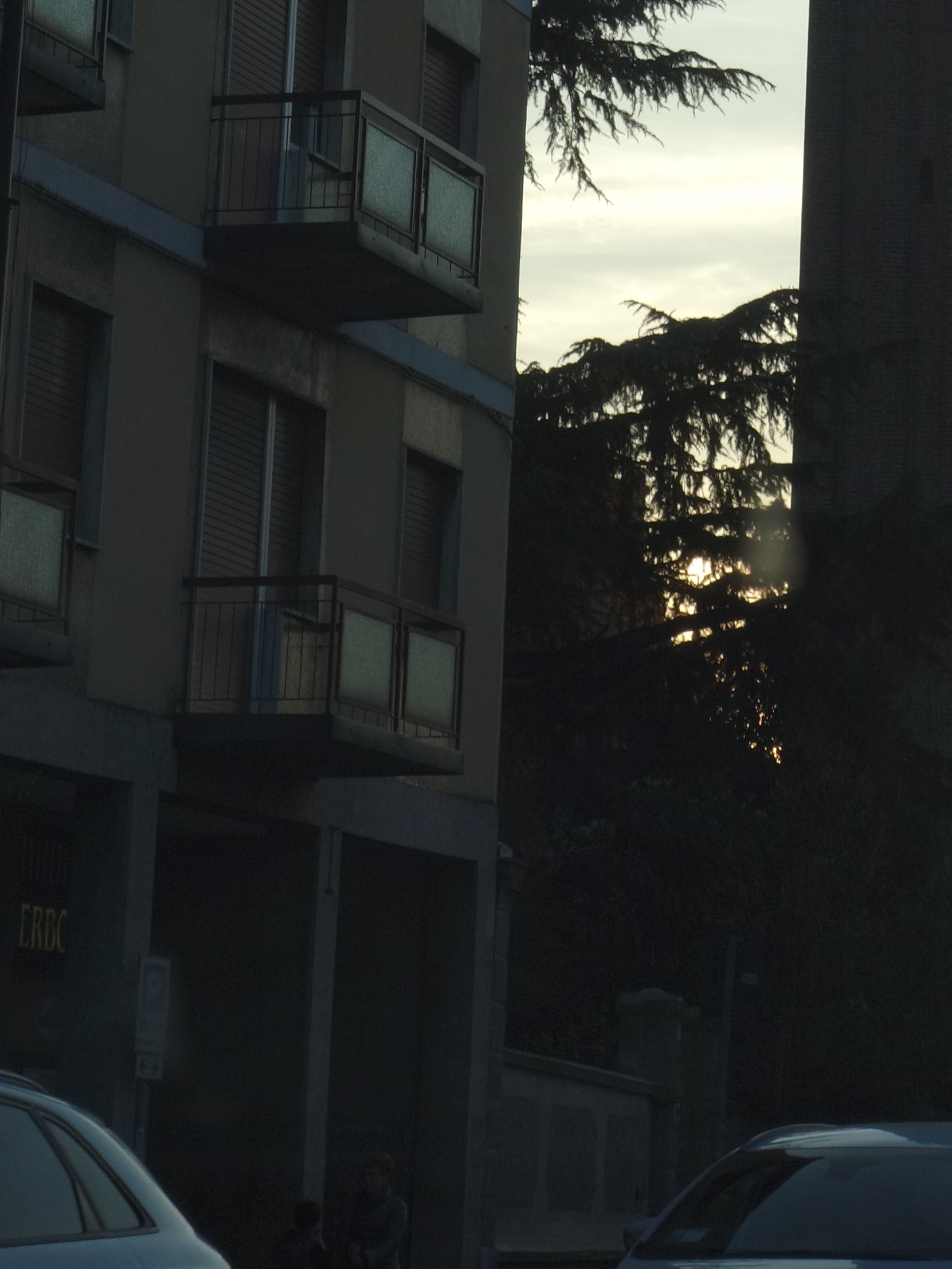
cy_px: -188
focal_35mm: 133
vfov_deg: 14.4
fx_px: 4877
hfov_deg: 11.1
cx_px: 912
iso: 125
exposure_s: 1/400
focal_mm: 20.64
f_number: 5.6
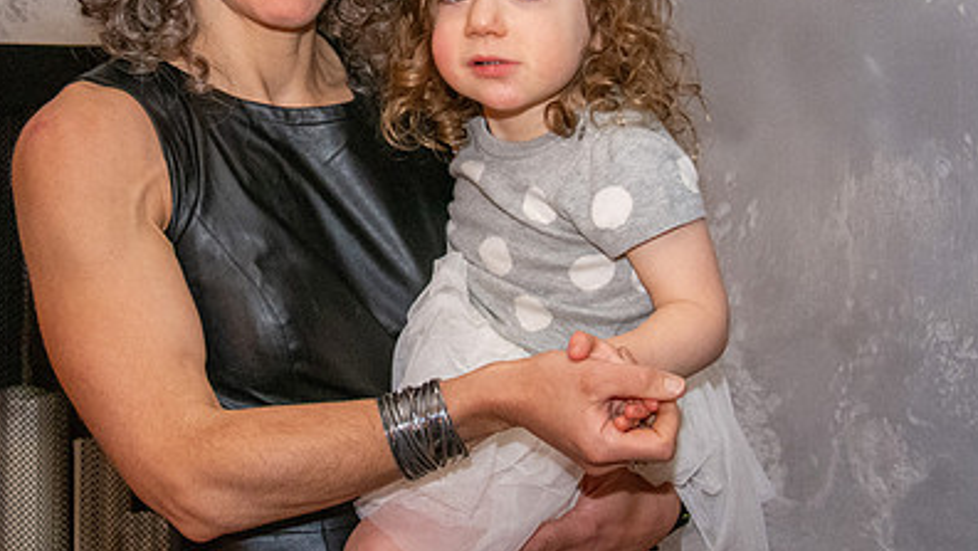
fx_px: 2931
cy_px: 50
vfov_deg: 10.7
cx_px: 340
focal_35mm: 113
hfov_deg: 18.9
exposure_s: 1/100
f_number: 11
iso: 5000
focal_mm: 44
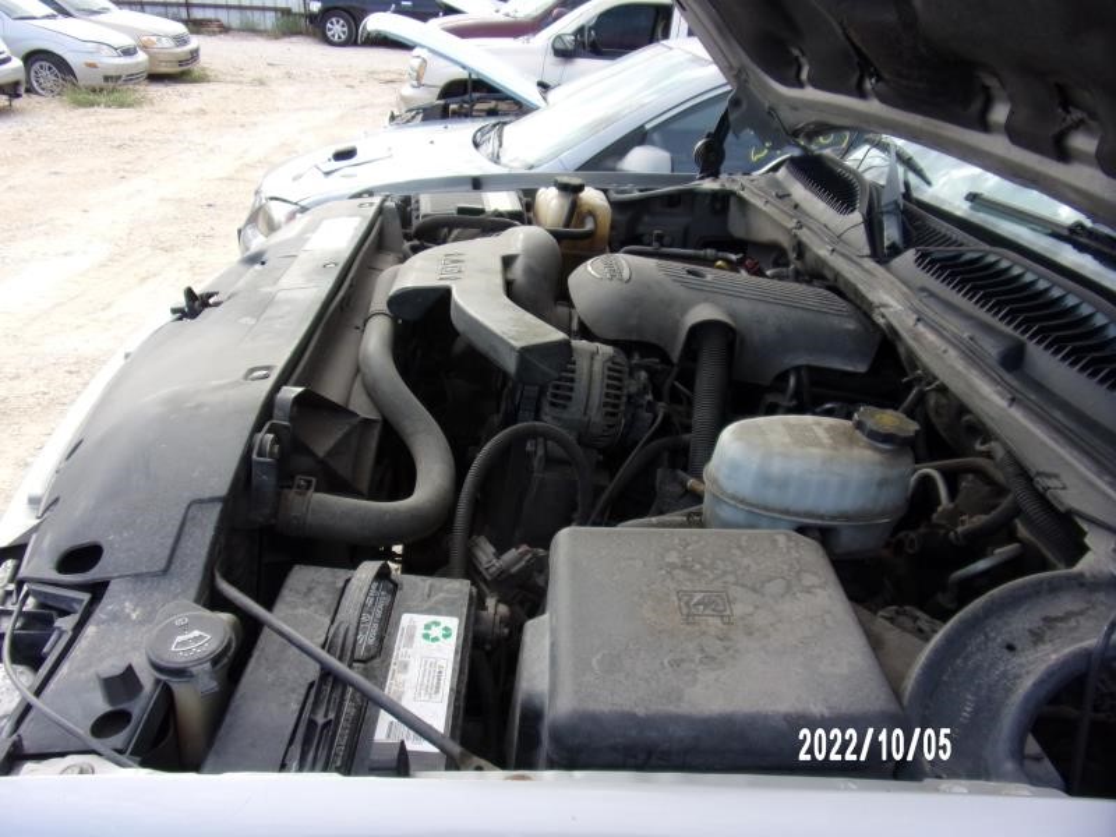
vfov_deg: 56.8
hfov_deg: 71.6
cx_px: 558
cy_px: 418
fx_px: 774
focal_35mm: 24
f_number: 3.3
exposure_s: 1/150
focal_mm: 4.3
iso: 80
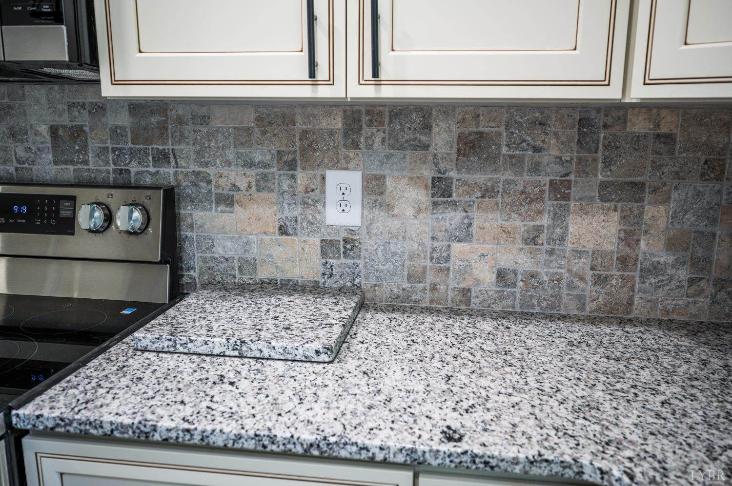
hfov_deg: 62.0
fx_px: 609
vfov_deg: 43.5
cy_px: 243
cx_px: 366
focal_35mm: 30
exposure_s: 1/25
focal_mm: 30
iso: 250
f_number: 4
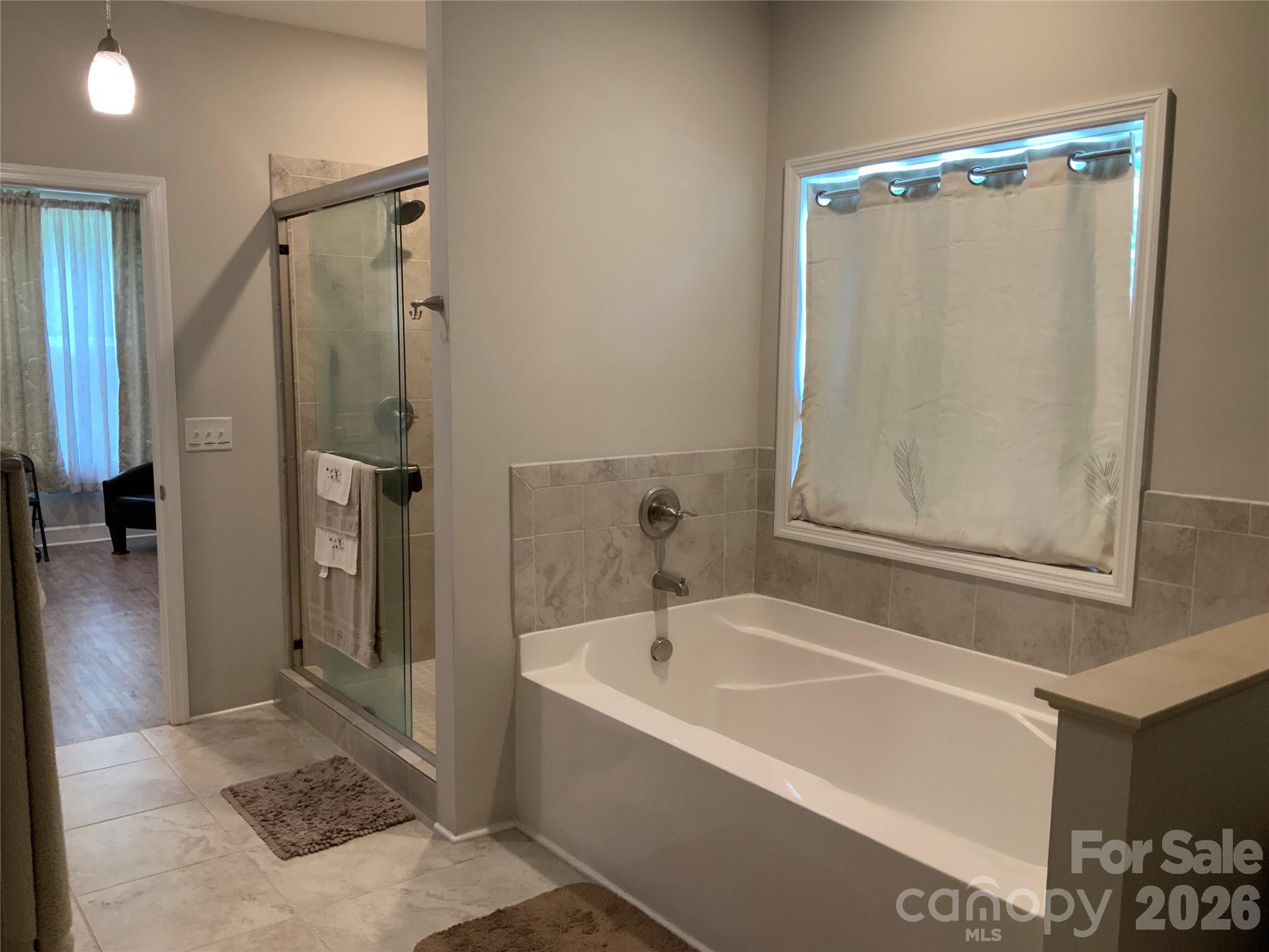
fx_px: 1063
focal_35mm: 29
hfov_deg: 61.7
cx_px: 634
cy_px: 476
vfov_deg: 48.2
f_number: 1.8
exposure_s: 1/60
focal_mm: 3
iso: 125
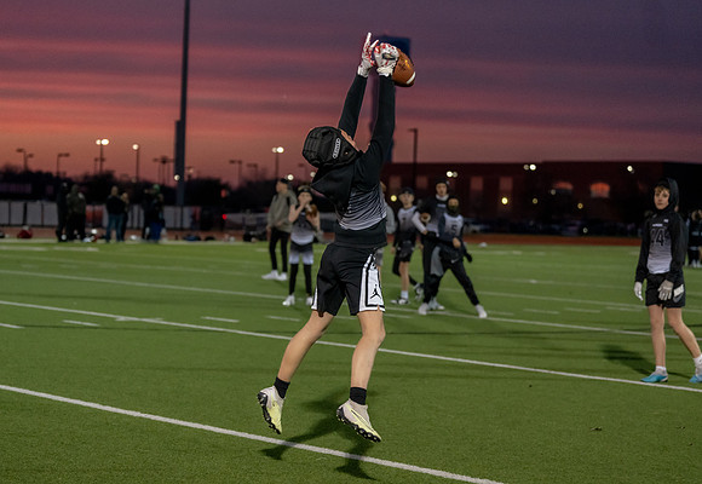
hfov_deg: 25.5
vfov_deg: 17.7
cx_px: 319
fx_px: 1550
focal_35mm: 79
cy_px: 255
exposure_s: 1/1000
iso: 4000
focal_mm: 70
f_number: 2.8
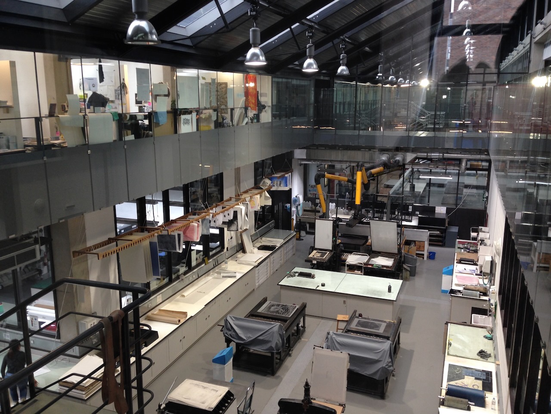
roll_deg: +1.2
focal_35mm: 33
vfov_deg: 42.9
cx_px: 276
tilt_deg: -12.3
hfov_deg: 55.4
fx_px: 525
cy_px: 207
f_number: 2.4
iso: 80
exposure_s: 1/20
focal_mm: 4.12
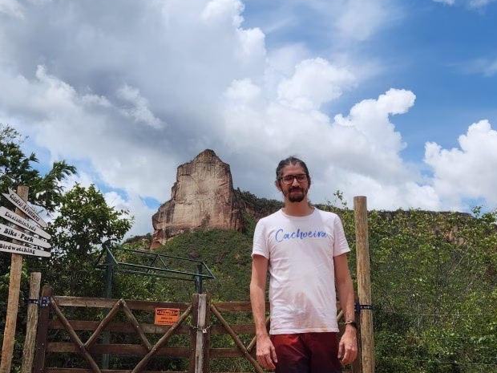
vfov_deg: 36.8
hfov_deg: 48.9
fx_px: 546
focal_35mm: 38
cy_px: 283
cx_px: 224
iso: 20
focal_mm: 5.4
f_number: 1.8
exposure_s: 1/3177
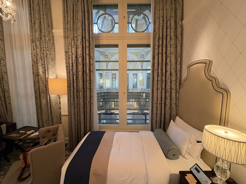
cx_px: 123
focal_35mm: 14
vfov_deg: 85.7
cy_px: 92
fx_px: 99
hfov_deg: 102.1
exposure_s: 1/50
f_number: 2.2
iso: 320
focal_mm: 2.22
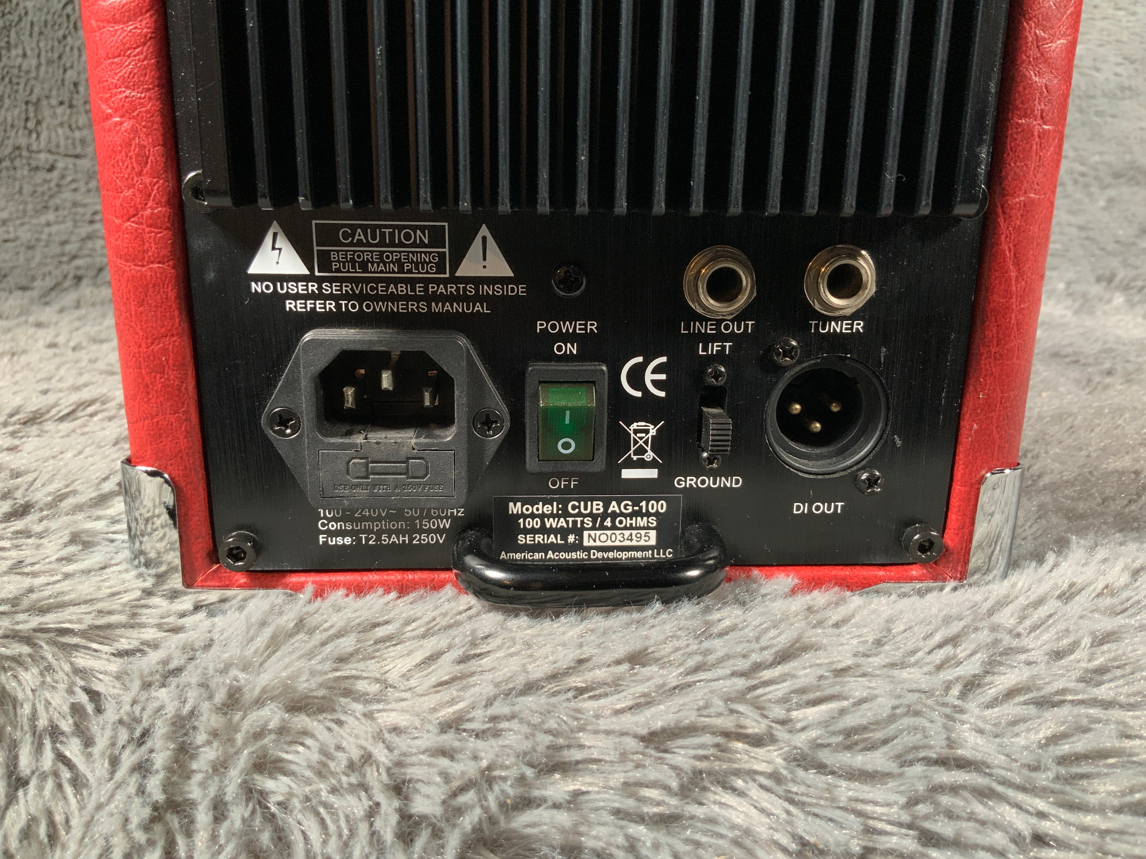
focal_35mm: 29
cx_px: 573
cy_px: 430
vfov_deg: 48.2
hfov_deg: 61.7
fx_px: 960
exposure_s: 1/52
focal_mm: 3
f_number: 1.8
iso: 64
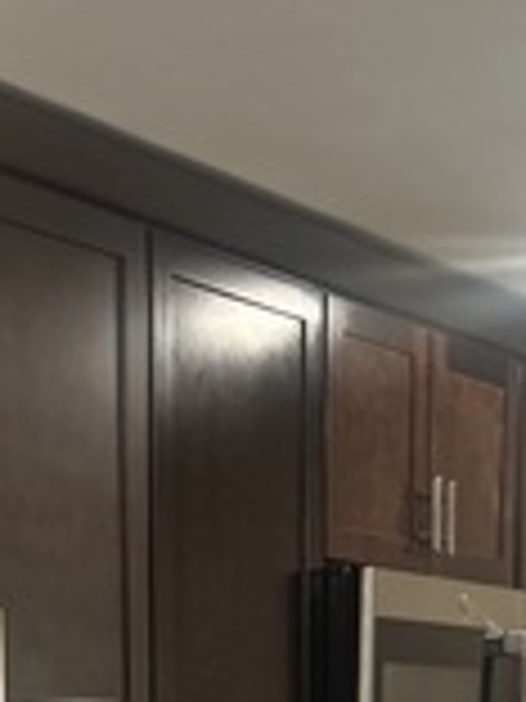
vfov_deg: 16.1
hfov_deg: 13.2
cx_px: 40
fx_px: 2249
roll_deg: +0.7
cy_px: 1082
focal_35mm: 111
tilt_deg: -6.7
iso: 100
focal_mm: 5.7
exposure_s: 1/60
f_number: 1.5
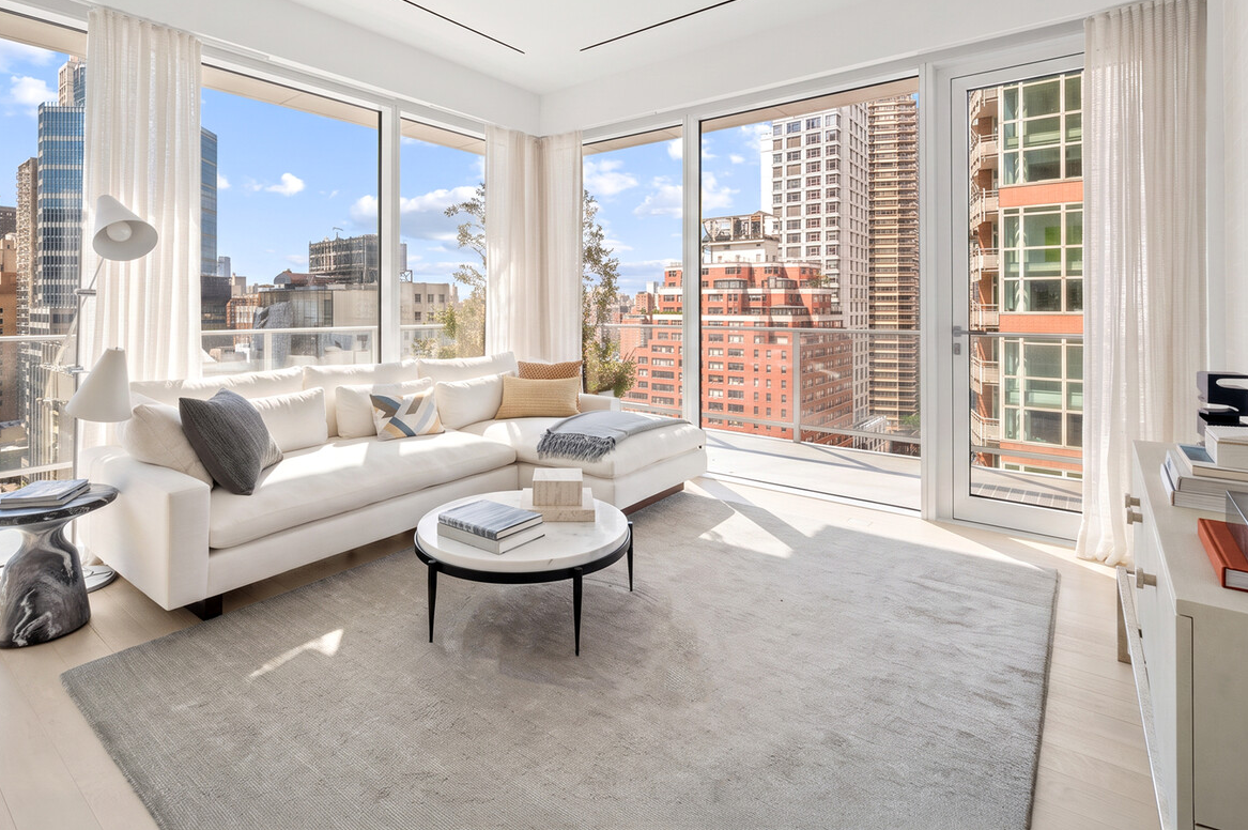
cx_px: 572
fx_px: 623
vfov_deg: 66.0
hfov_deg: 89.9
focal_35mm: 18
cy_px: 297
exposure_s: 1/13
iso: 250
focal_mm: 14
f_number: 14
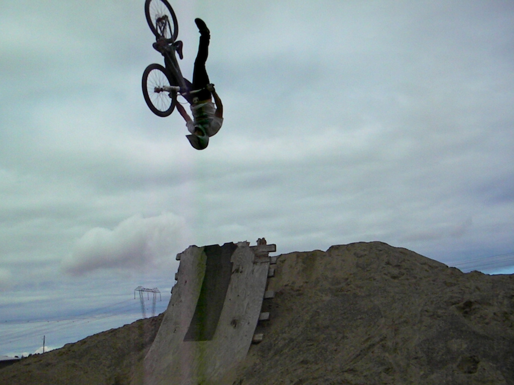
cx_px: 257
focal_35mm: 35
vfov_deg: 40.7
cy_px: 192
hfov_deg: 52.6
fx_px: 520
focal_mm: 6.4
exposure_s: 1/4219
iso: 720
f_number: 7.4
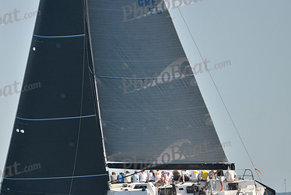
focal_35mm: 620
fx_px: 5015
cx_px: 82
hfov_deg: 3.3
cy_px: 125
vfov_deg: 2.2
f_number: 4.5
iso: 280
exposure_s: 1/2000
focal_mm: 400
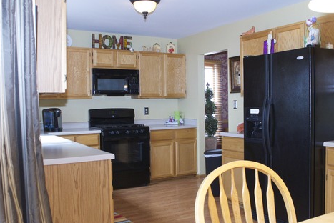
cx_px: 191
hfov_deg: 51.7
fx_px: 343
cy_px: 122
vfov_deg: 36.0
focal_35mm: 37
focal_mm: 18
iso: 800
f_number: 5.6
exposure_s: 1/125
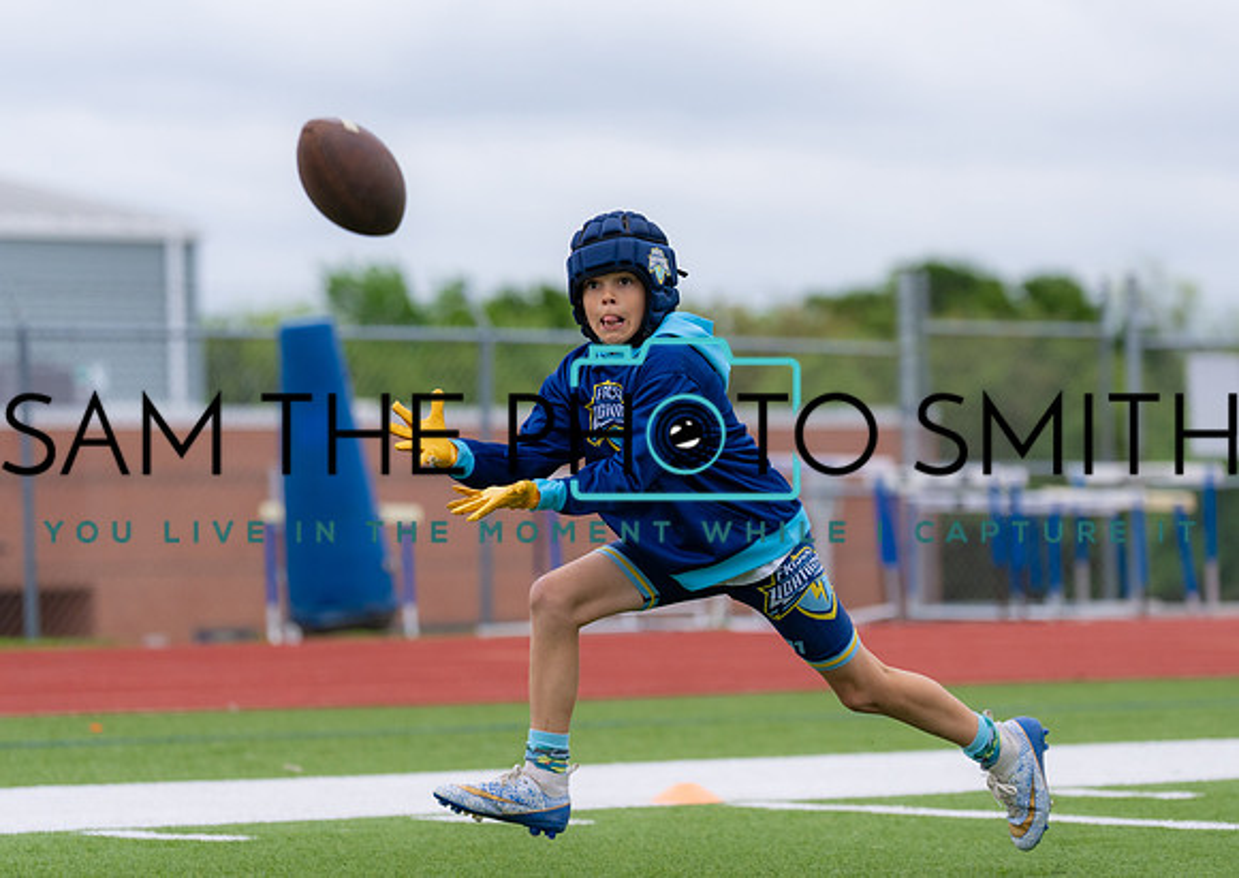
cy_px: 379
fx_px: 6048
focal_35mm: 172
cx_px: 701
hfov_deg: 11.7
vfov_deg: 8.3
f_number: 3.2
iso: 640
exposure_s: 1/1250
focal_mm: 134
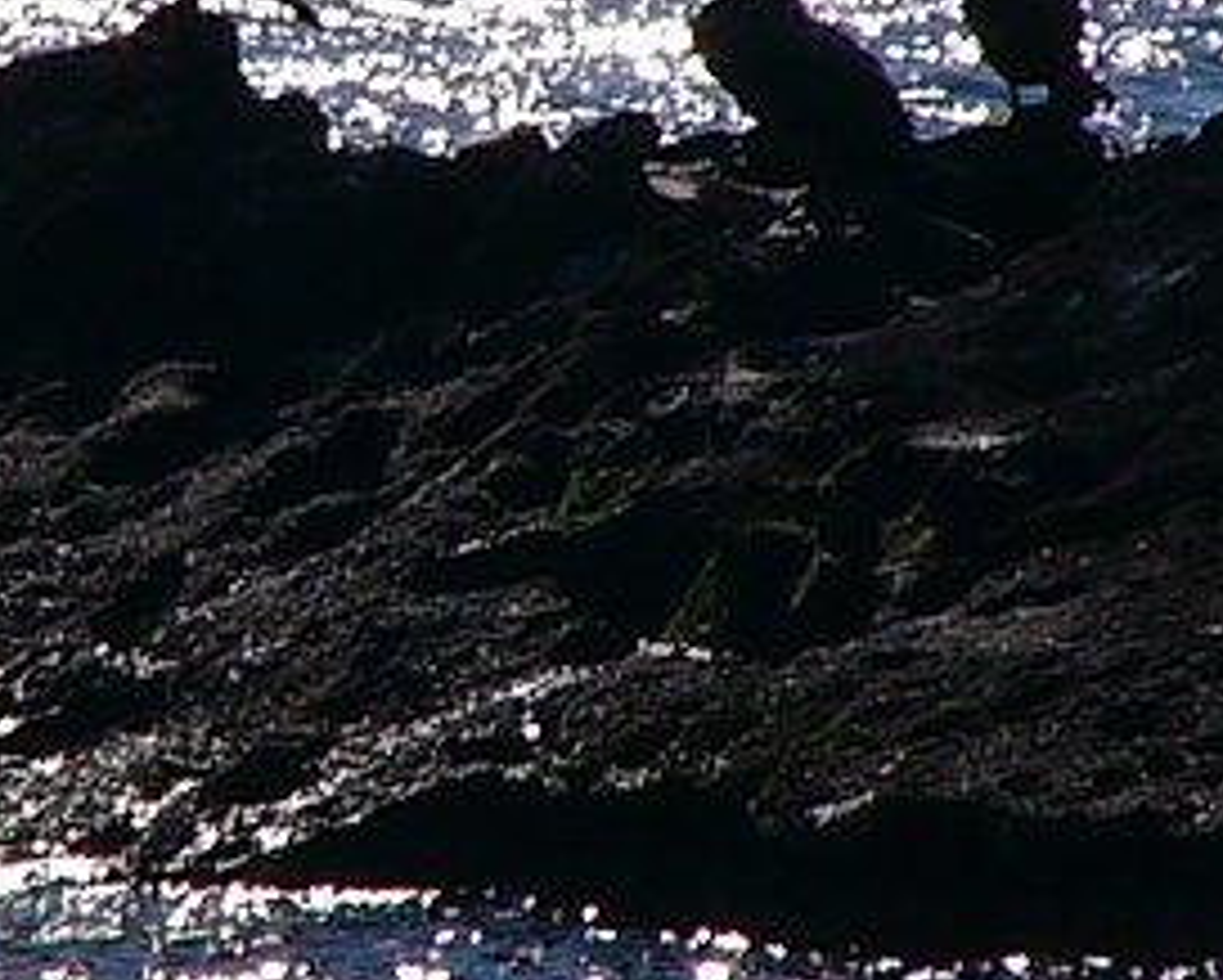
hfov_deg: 1.3
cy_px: 193
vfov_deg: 1.0
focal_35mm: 1544
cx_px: 162
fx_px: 55927
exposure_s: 1/800
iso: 50
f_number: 8
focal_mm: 55.2
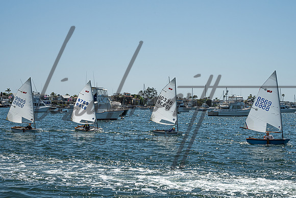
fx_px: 576
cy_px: 73
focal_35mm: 70
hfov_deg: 28.8
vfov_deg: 19.4
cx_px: 162
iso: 250
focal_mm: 54
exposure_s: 1/640
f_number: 16
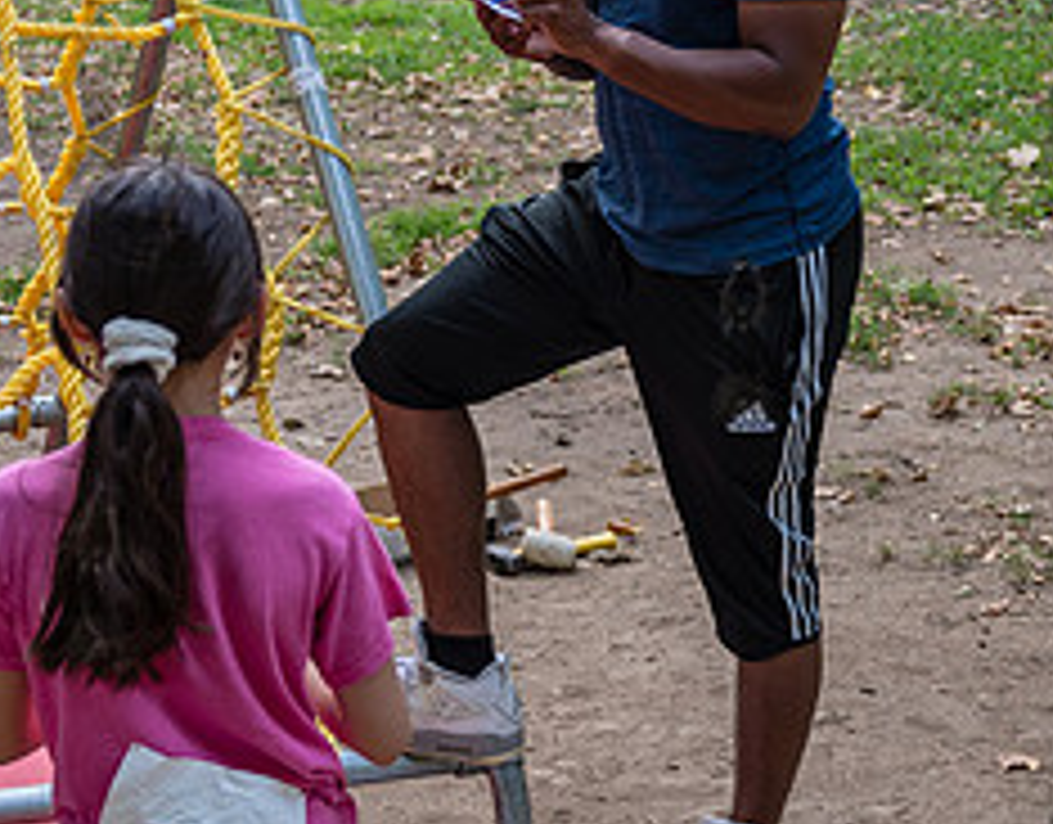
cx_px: 449
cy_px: 44
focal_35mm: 97
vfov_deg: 15.4
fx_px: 2997
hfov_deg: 19.9
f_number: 3.2
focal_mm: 32
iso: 200
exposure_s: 1/250
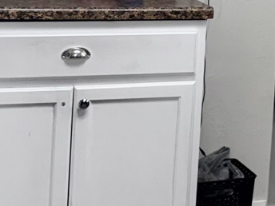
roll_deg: -2.4
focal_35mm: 143
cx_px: 484
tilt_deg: -2.9
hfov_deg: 12.7
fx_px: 1136
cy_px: -71
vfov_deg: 10.1
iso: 64
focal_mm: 6.76
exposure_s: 1/136
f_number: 1.78
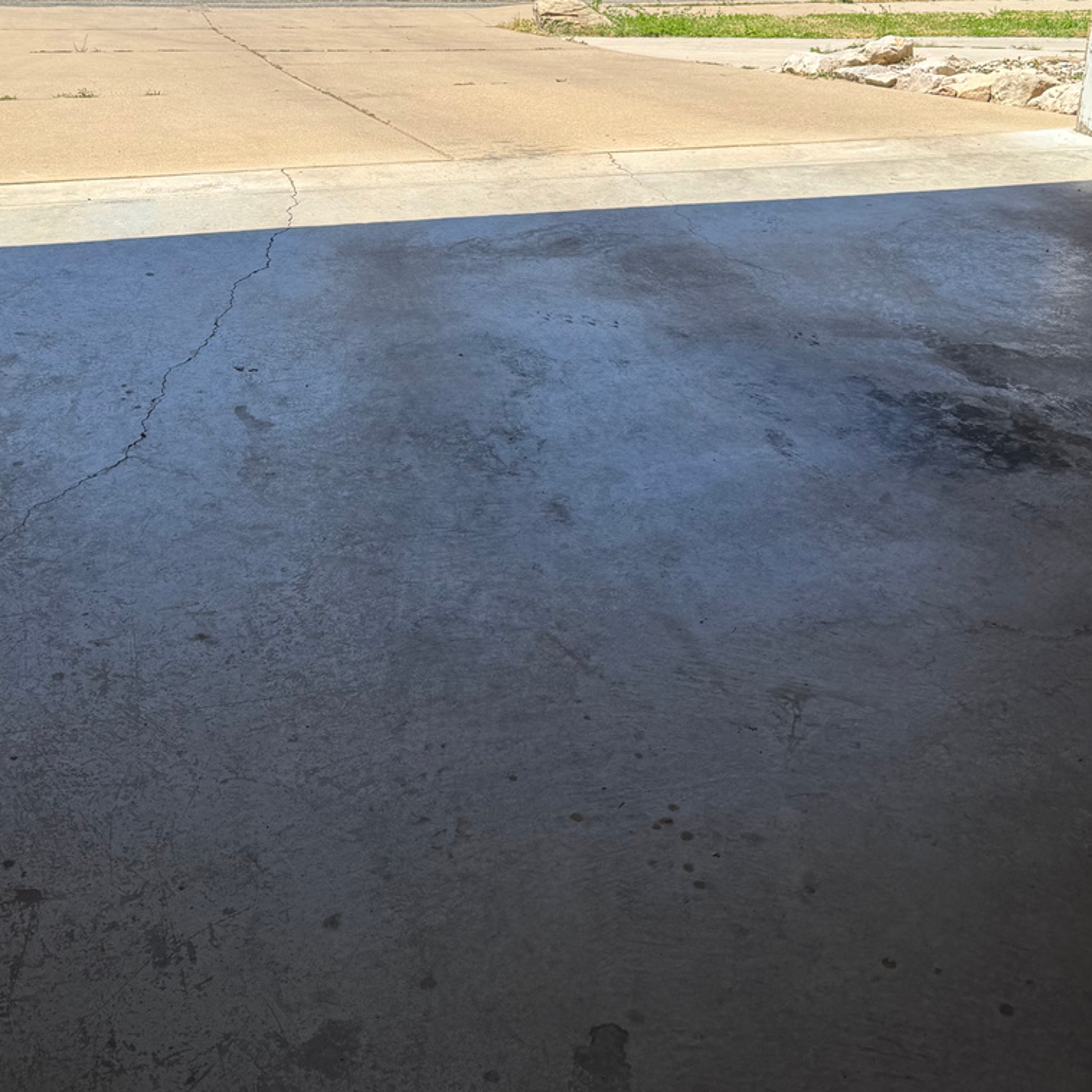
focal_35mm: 43
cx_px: 432
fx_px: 1535
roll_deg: -1.9
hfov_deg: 39.0
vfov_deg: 37.8
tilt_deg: -18.6
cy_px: 226
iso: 80
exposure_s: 1/3096
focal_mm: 6.76
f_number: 1.78
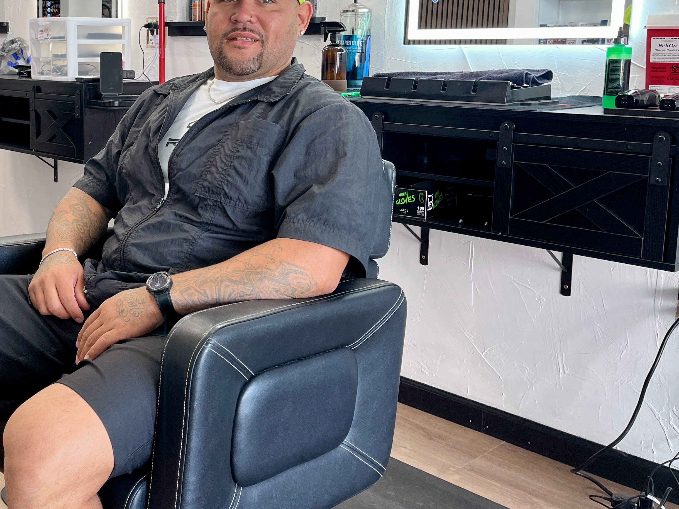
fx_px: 843
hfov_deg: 42.0
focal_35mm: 43
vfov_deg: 33.3
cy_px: 166
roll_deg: -0.1
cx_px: 138
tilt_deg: -8.5
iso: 64
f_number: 1.6
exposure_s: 1/60
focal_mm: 5.1
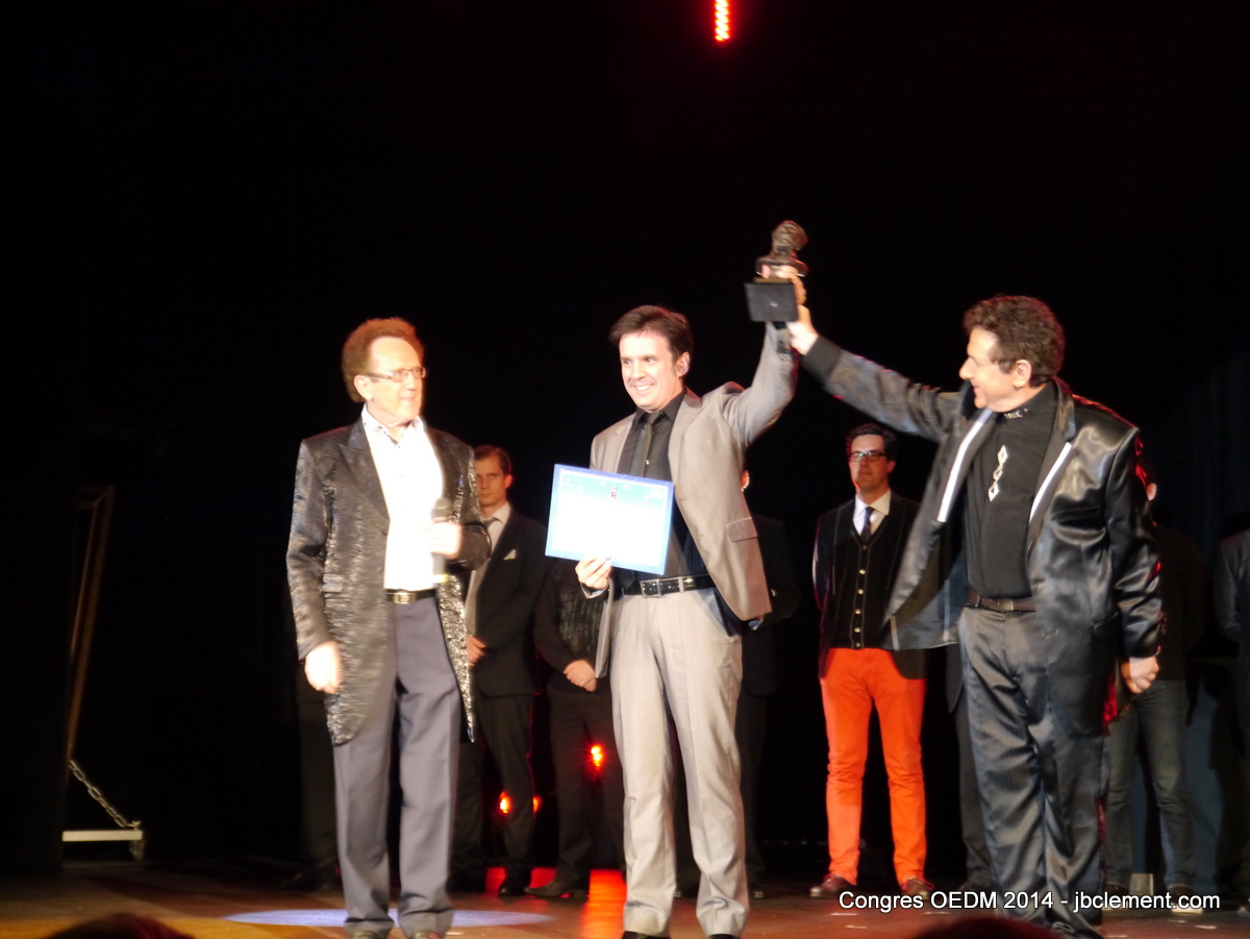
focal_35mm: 84
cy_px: 470
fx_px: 3034
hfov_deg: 23.3
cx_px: 625
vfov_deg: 17.6
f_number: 5.6
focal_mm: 42
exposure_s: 1/13
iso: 1600
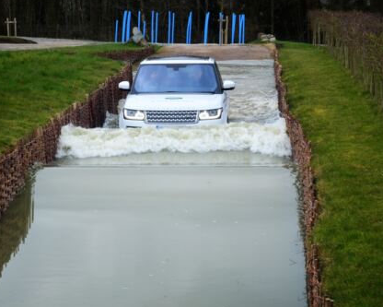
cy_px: 138
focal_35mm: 121
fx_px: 1372
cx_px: 171
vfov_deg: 12.7
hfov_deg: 15.9
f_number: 13
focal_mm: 56
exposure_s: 1/30
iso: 200
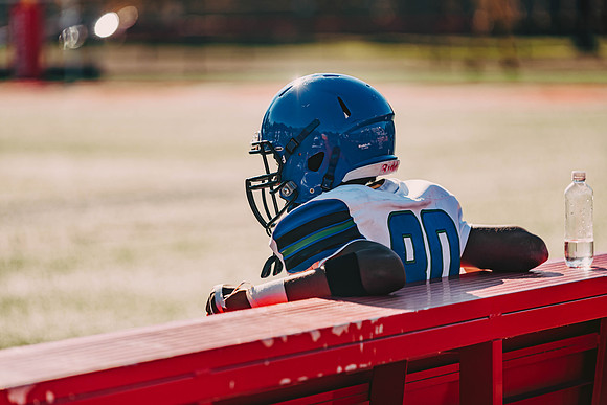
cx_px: 293
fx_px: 3497
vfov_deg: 6.6
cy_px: 203
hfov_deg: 9.9
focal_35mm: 207
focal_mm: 195
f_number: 3.2
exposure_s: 1/2000
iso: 250
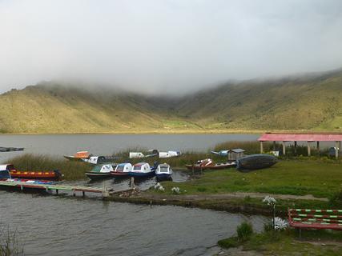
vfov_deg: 35.9
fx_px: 395
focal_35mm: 40
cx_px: 171
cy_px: 128
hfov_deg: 46.8
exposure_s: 1/200
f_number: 4
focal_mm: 6.8
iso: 100
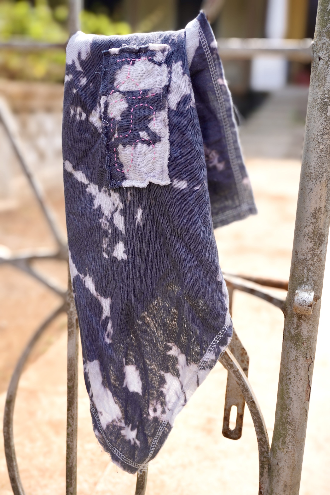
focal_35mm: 42
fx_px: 577
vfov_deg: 46.4
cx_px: 165
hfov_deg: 31.9
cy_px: 248
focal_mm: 28
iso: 100
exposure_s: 1/250
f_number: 5
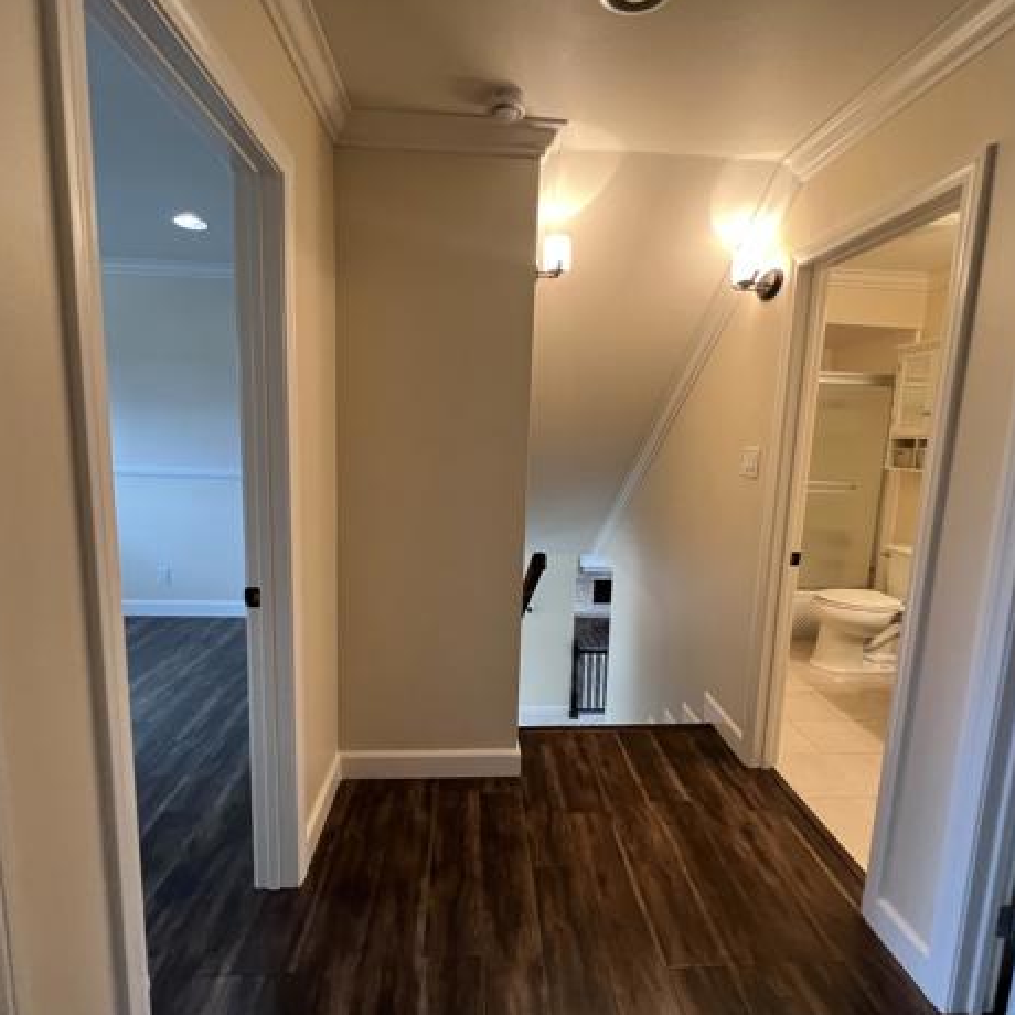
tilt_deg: -6.9
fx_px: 531
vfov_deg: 87.4
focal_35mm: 16
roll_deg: -1.1
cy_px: 508
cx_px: 510
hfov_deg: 87.4
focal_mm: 1.57
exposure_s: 1/60
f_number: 1.8
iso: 200
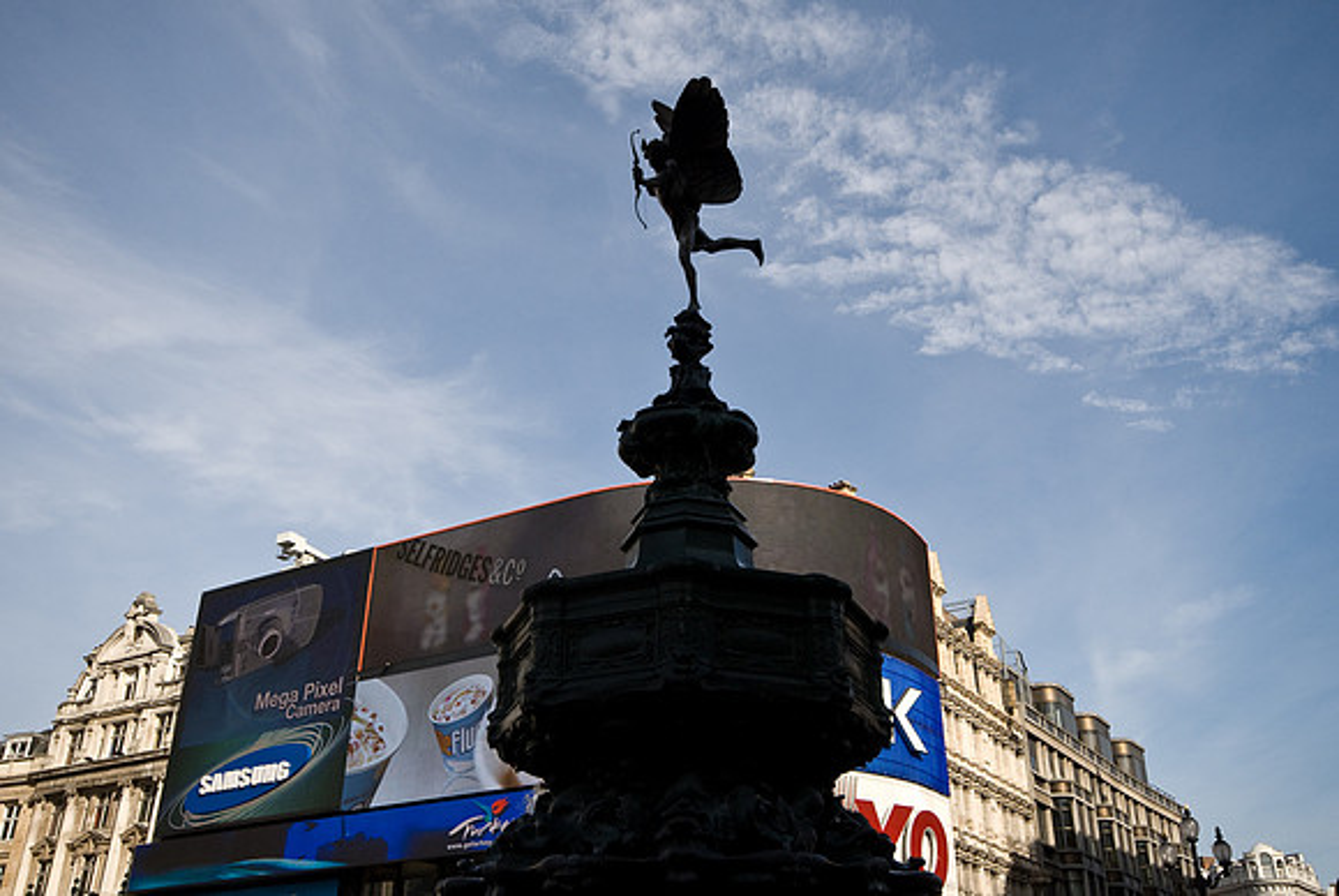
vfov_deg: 43.7
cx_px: 670
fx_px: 1117
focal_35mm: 30
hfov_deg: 61.9
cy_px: 448
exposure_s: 1/320
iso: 200
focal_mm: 20
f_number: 9
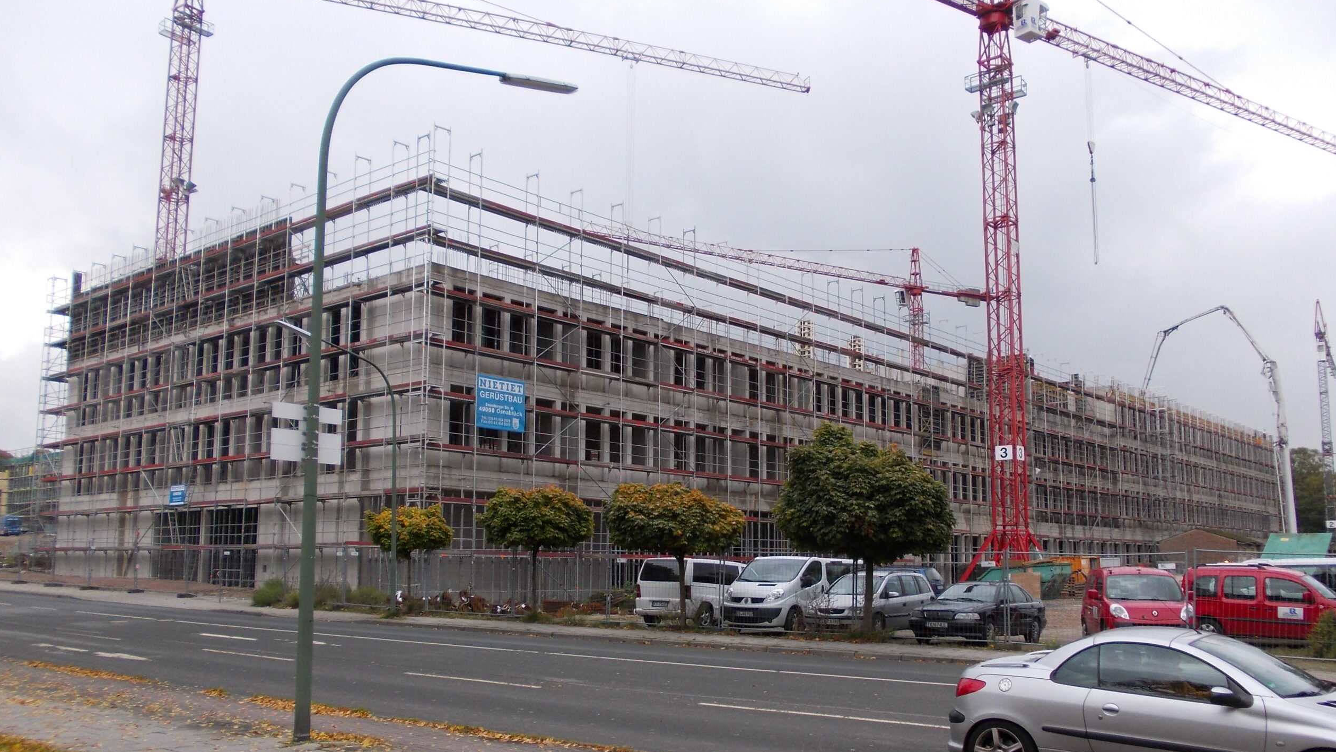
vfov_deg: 37.7
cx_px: 677
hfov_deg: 62.6
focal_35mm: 31
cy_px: 436
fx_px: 1098
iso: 80
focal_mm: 4
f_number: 2.7
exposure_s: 1/250
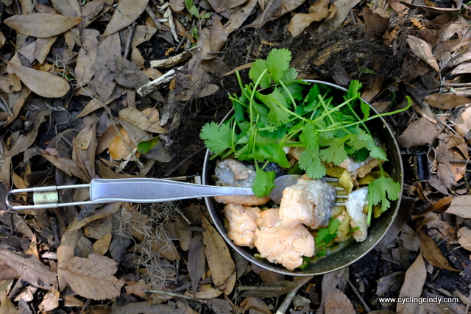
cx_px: 236
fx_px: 432
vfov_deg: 40.0
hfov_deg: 57.2
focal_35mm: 33
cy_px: 157
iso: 1000
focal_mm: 22.3
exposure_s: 1/75
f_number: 8
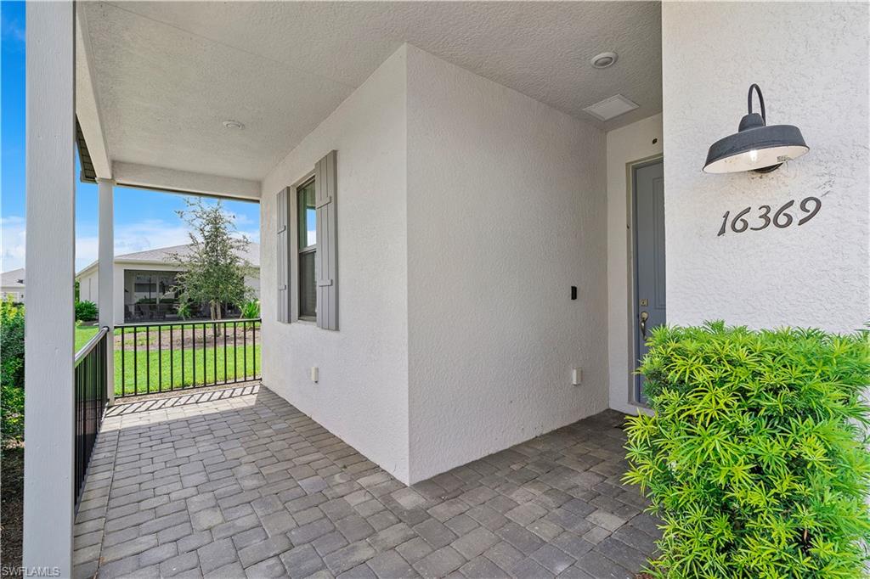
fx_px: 387
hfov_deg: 96.8
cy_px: 290
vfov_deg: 73.7
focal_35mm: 16
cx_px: 435
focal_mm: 16
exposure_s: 1/250
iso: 200
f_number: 8
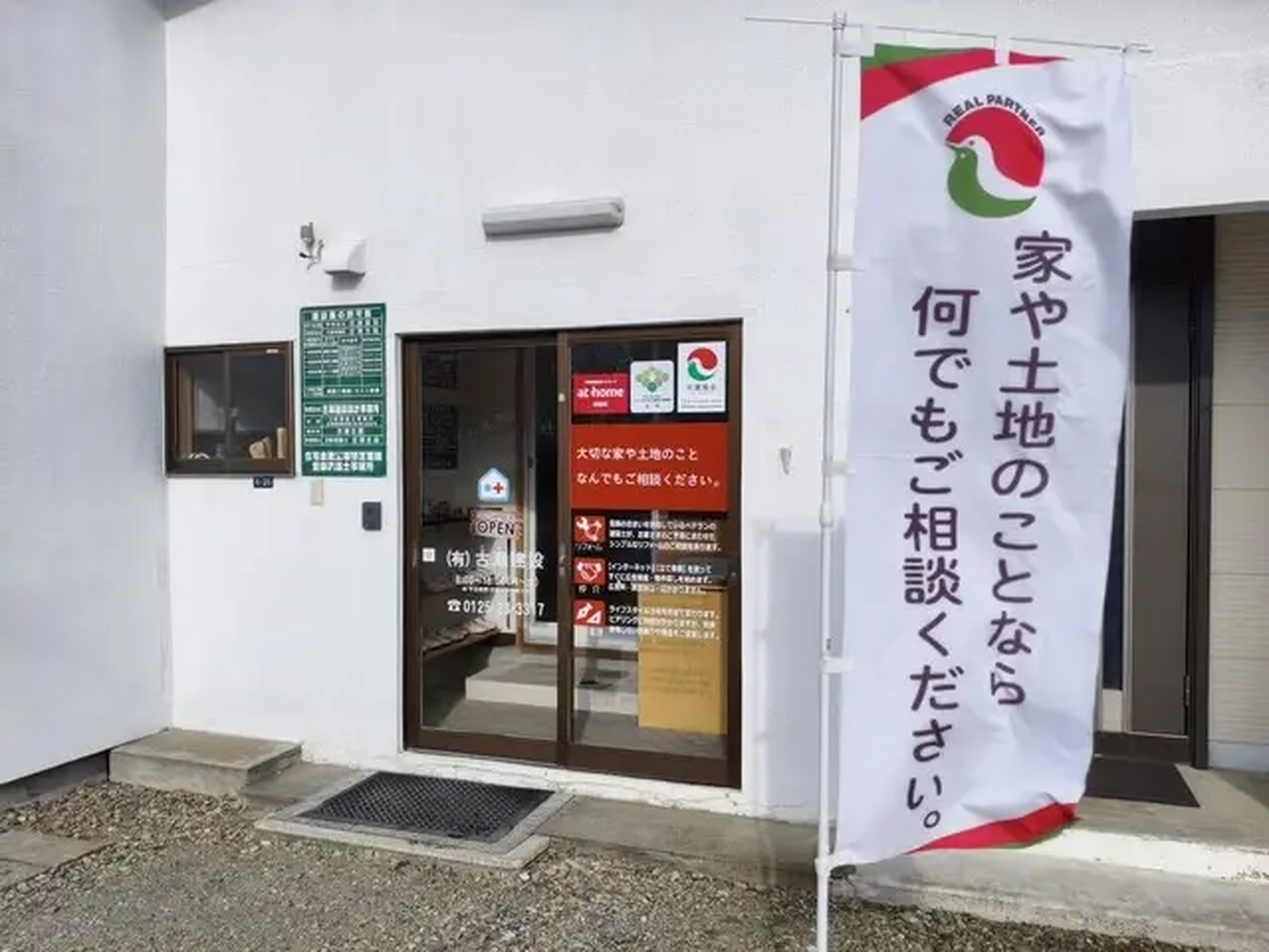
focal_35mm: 26
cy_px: 476
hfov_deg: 67.3
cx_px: 634
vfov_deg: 53.1
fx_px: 953
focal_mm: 4.94
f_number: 1.5
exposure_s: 1/3063
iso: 80
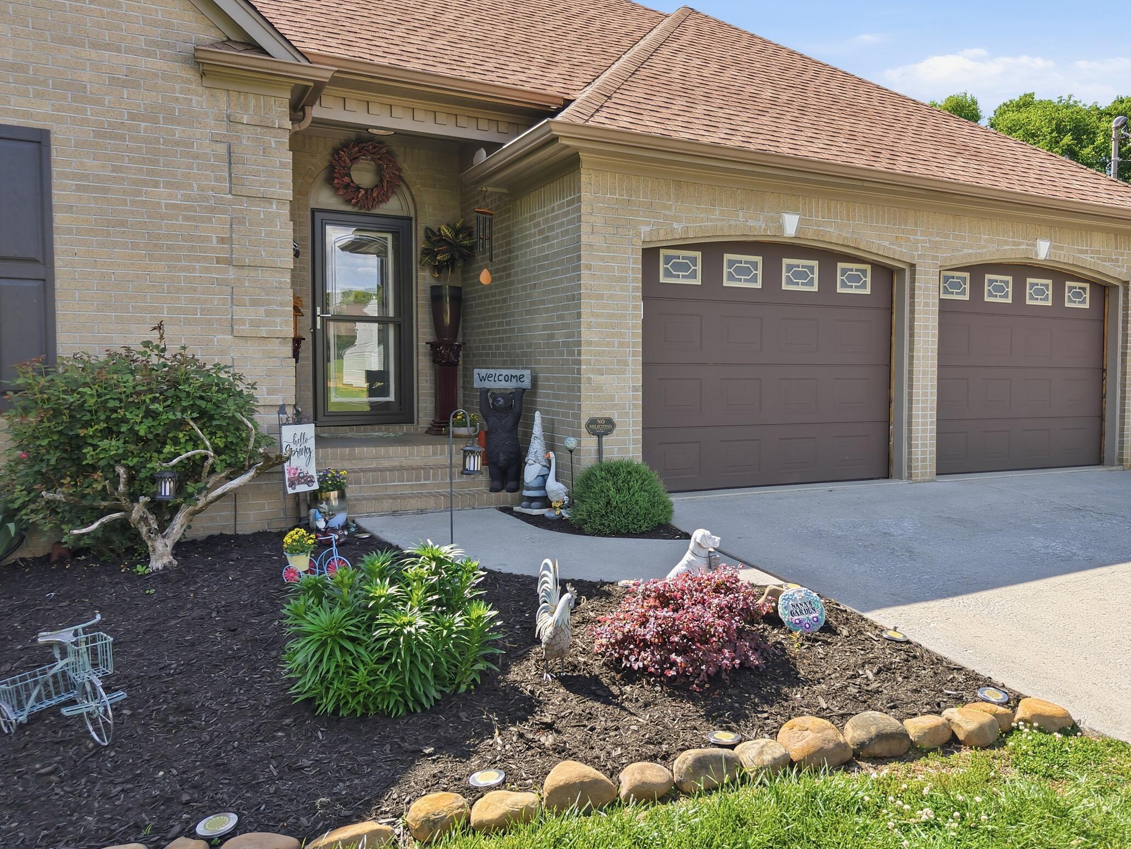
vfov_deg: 48.2
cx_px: 658
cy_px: 414
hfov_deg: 61.3
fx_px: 948
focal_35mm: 29
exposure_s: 1/2000
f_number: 1.8
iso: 400
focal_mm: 8.7
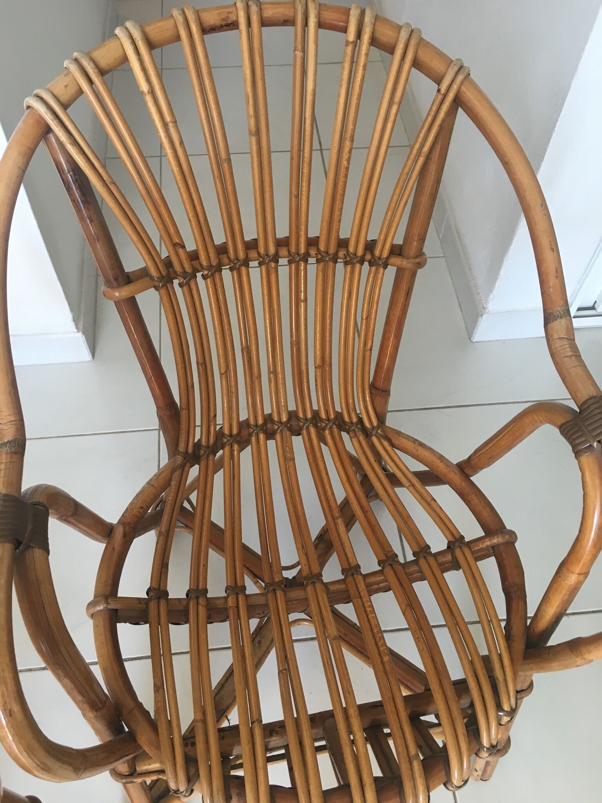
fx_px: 672
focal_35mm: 29
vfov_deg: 61.7
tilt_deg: -55.3
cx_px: 301
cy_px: 402
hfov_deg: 48.2
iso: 80
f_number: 2.2
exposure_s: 1/33
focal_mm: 4.15
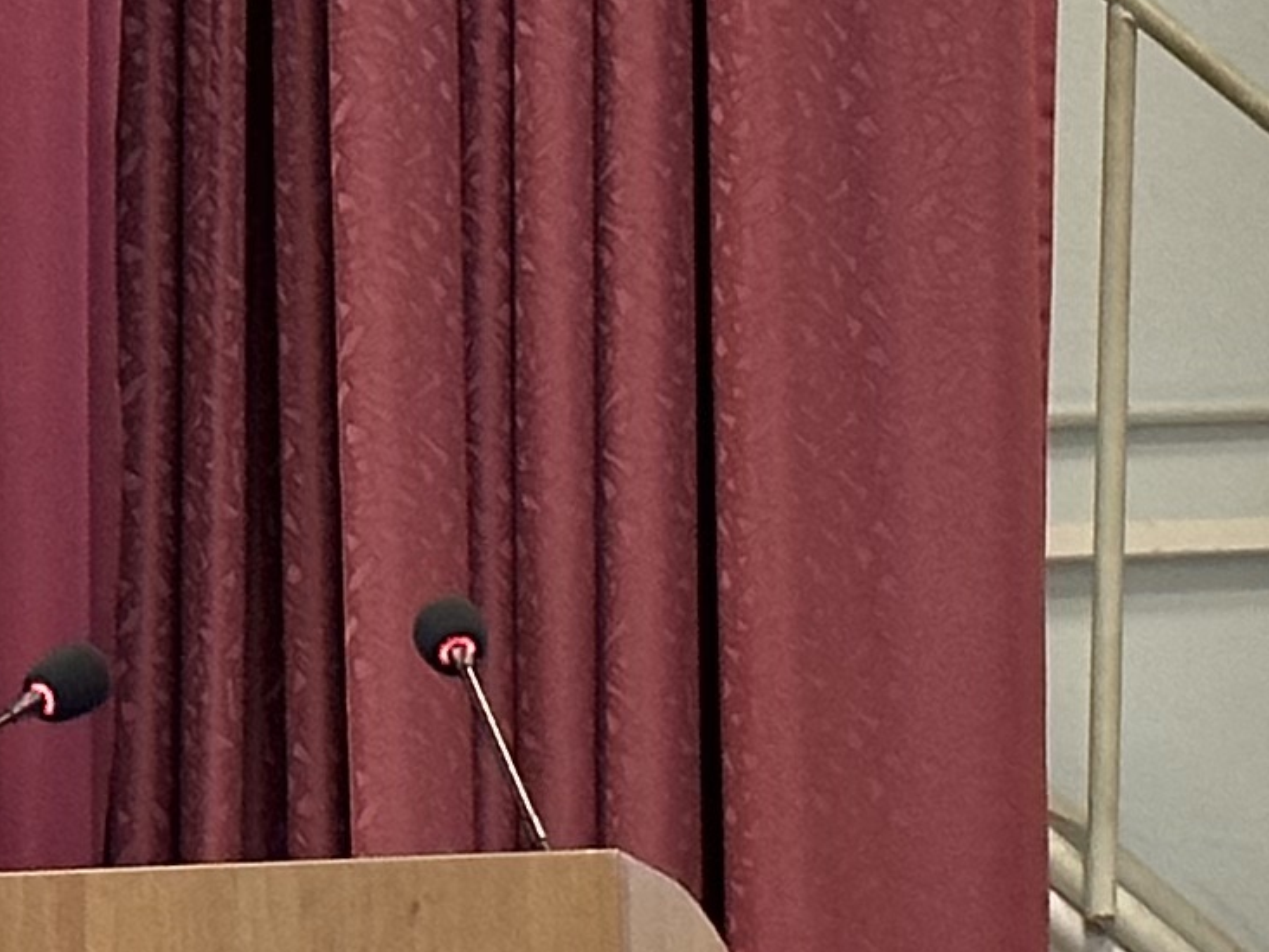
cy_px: 836
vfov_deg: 5.6
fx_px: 9680
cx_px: 300
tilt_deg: +7.6
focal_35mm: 264
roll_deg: -0.4
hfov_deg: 7.5
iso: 160
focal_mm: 6.86
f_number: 1.78
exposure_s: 1/50
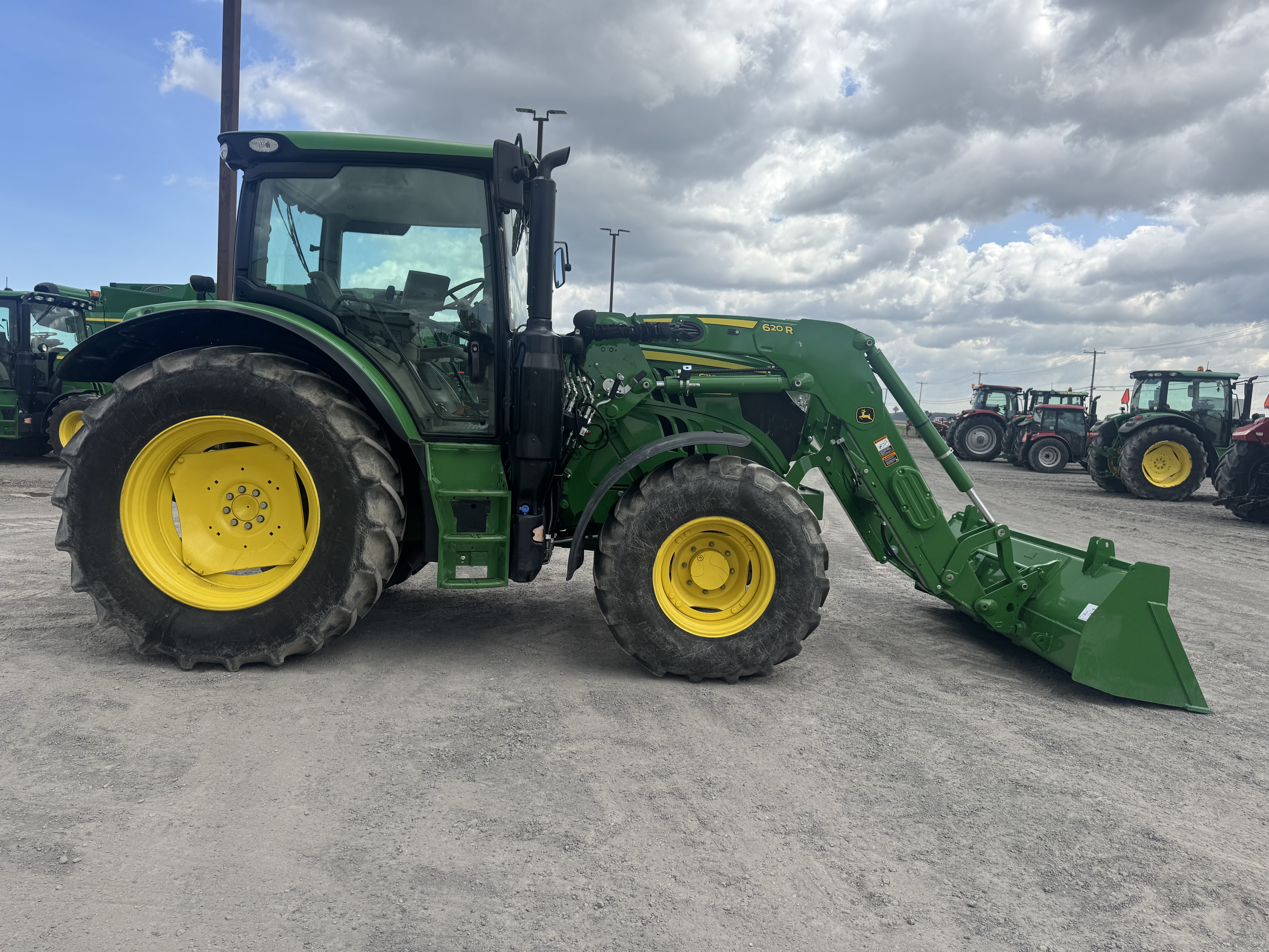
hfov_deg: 71.6
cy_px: 476
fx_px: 880
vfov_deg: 56.8
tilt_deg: -4.7
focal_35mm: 24
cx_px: 634
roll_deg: -1.1
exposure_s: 1/3597
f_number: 1.78
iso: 80
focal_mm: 6.76
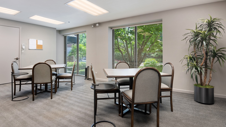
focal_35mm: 18
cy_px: 66
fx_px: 108
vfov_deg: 61.0
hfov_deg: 92.7
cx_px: 112
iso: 64
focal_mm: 17
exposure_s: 5
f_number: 11
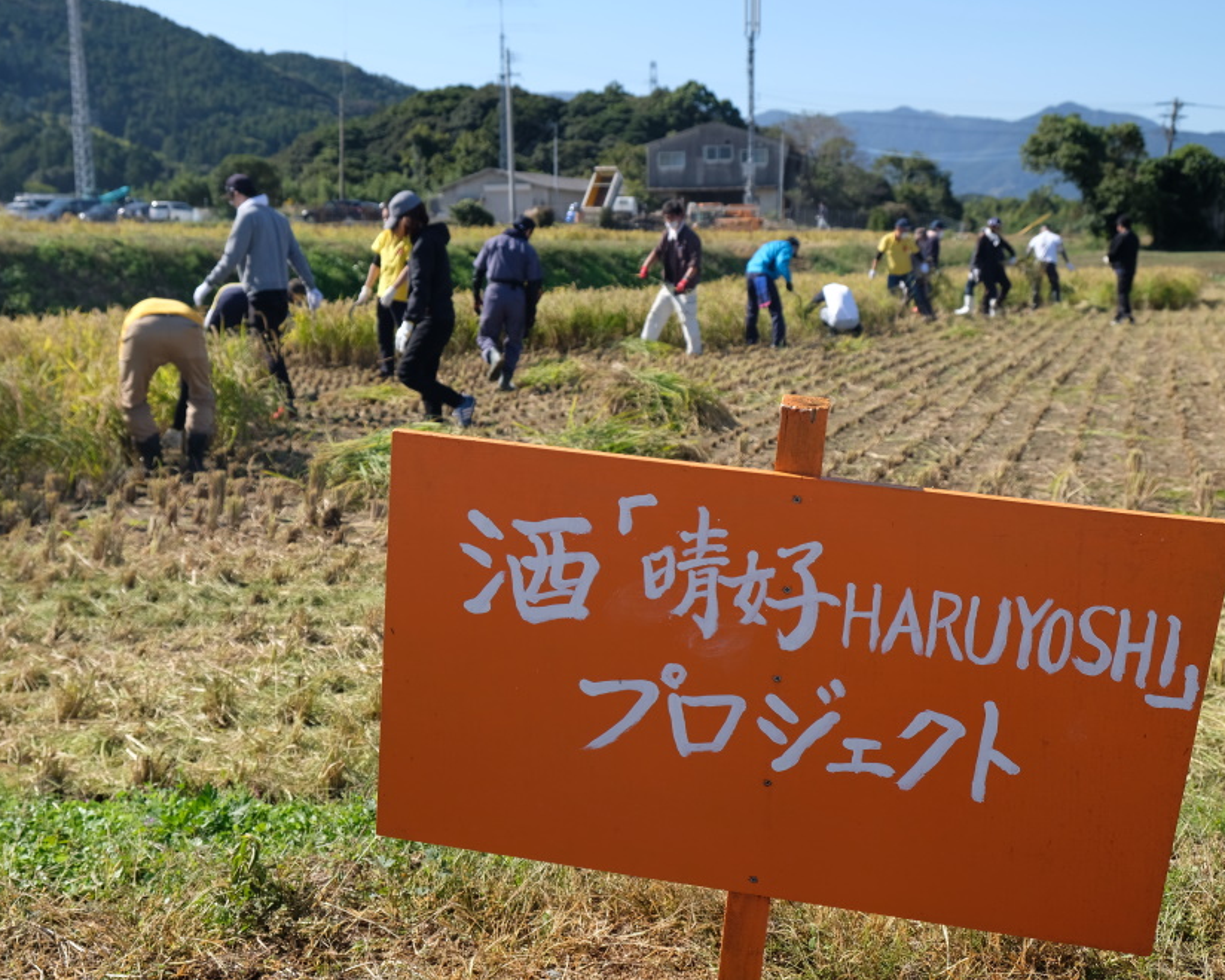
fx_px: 1486
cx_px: 522
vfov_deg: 36.5
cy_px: 491
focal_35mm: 41
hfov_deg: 44.7
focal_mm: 24.3
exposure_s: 1/640
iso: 200
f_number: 5
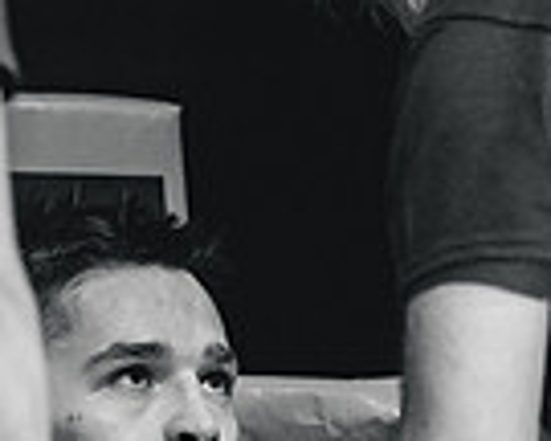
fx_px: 9882
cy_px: 578
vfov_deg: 2.6
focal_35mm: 606
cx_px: 257
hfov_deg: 3.2
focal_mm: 150
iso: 4000
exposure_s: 1/640
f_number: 3.2
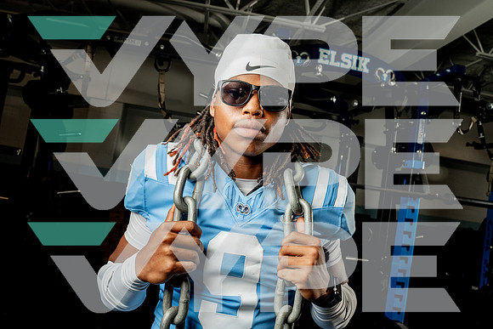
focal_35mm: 28
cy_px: 164
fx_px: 384
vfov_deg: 46.4
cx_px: 246
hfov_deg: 65.5
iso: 640
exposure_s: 1/200
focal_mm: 28
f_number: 7.1
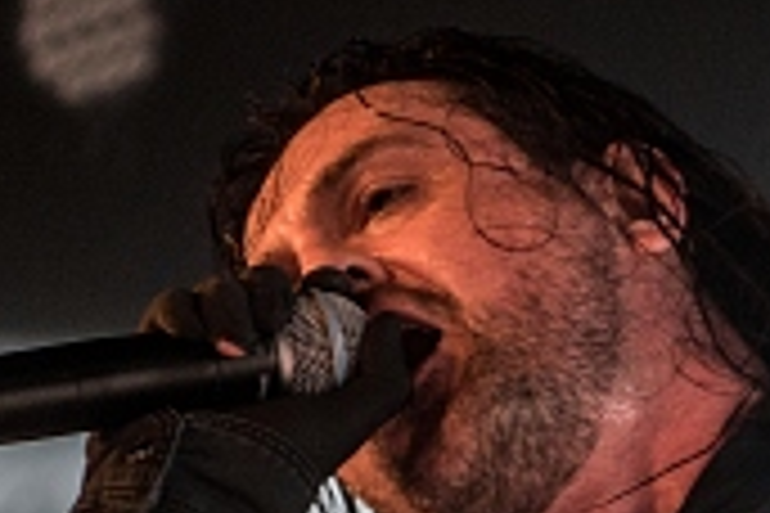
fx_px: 6309
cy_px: 538
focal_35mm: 295
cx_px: 662
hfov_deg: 7.0
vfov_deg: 4.6
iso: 800
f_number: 3.2
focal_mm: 70
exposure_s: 1/200
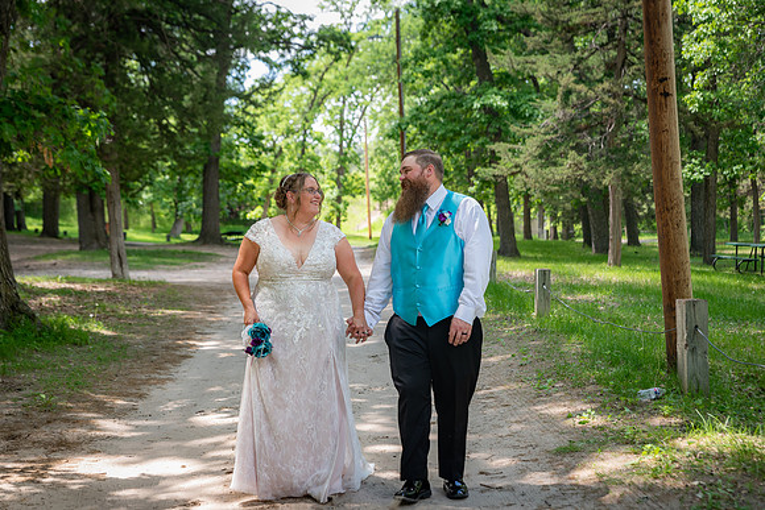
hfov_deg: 35.6
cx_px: 382
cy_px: 255
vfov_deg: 24.2
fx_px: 1190
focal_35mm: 56
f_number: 4
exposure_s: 1/160
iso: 200
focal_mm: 56
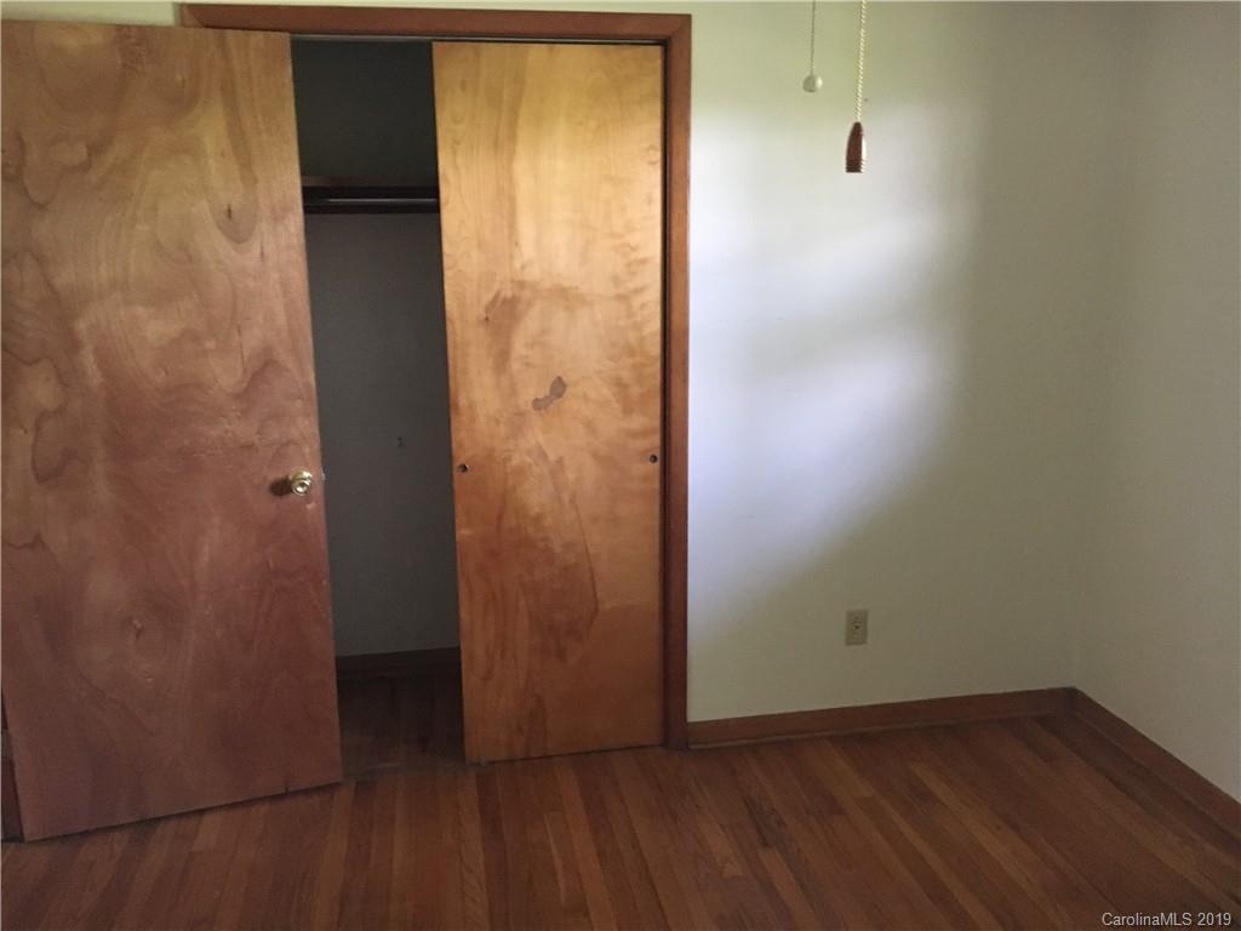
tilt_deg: -12.0
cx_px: 620
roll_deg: +0.8
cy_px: 466
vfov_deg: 48.2
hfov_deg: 61.7
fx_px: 1040
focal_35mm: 29
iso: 250
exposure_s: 1/15
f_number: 2.2
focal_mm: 4.15
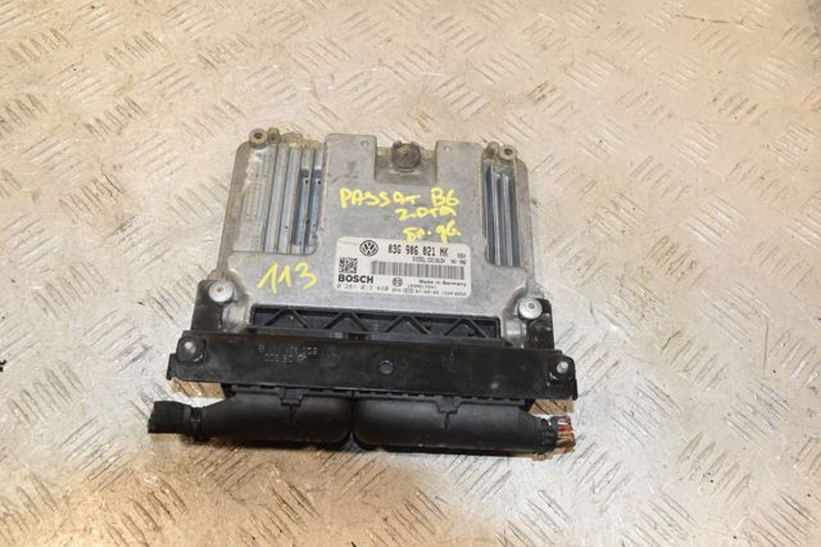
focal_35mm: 33
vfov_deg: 39.9
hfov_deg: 57.2
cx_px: 410
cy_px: 274
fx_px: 752
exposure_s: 1/200
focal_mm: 22
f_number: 8
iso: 1600
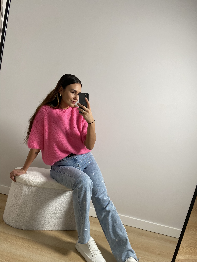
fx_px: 197
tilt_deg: -19.6
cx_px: 98
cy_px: 131
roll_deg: -15.3
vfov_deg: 67.3
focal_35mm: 26
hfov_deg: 53.1
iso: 100
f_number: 1.8
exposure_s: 1/93
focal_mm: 4.25
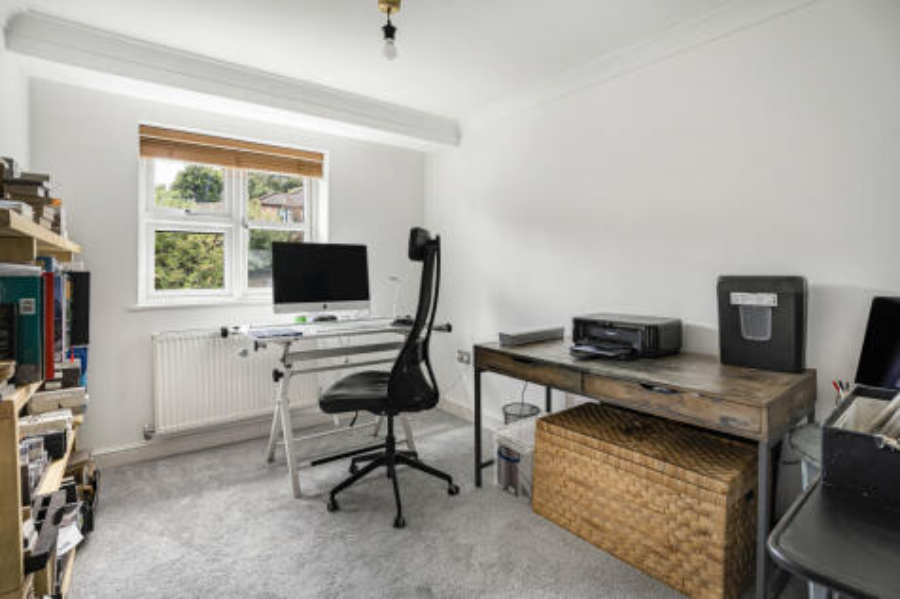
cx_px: 450
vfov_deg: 73.7
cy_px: 300
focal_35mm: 16
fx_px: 400
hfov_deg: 96.8
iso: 400
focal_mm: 16
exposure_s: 1/15
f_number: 8
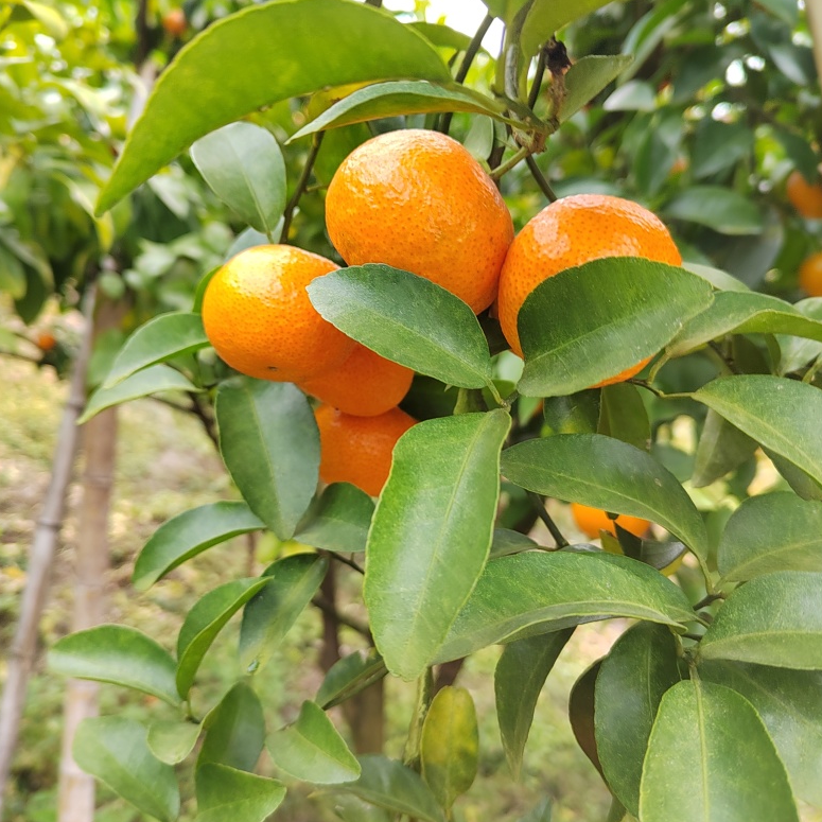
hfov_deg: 57.3
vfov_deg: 57.3
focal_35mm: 28
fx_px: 752
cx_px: 409
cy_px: 424
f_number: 1.9
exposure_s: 1/100
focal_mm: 5.52
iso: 169
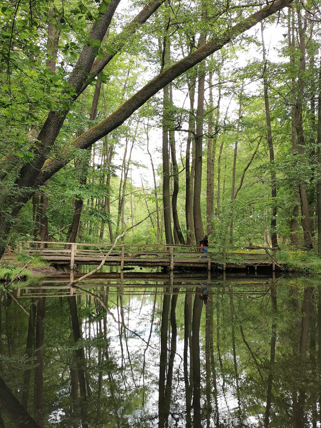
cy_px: 214
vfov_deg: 52.6
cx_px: 160
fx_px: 433
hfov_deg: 40.7
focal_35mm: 35
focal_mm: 5.58
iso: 50
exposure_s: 1/127
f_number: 1.8
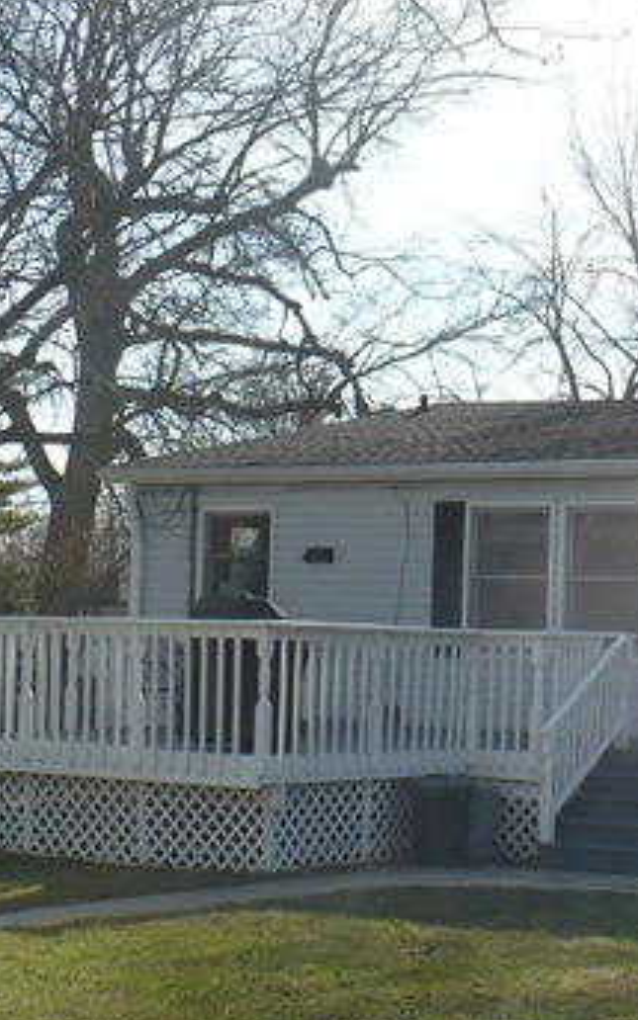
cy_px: 516
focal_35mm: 73
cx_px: 777
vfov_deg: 28.2
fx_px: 2031
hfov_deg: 17.0
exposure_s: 1/1000
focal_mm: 6.1
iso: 100
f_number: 2.8
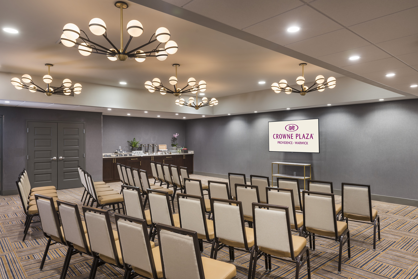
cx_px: 209
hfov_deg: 73.7
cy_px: 140
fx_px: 279
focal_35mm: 24
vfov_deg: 53.2
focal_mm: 24
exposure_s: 1/2
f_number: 9
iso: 100
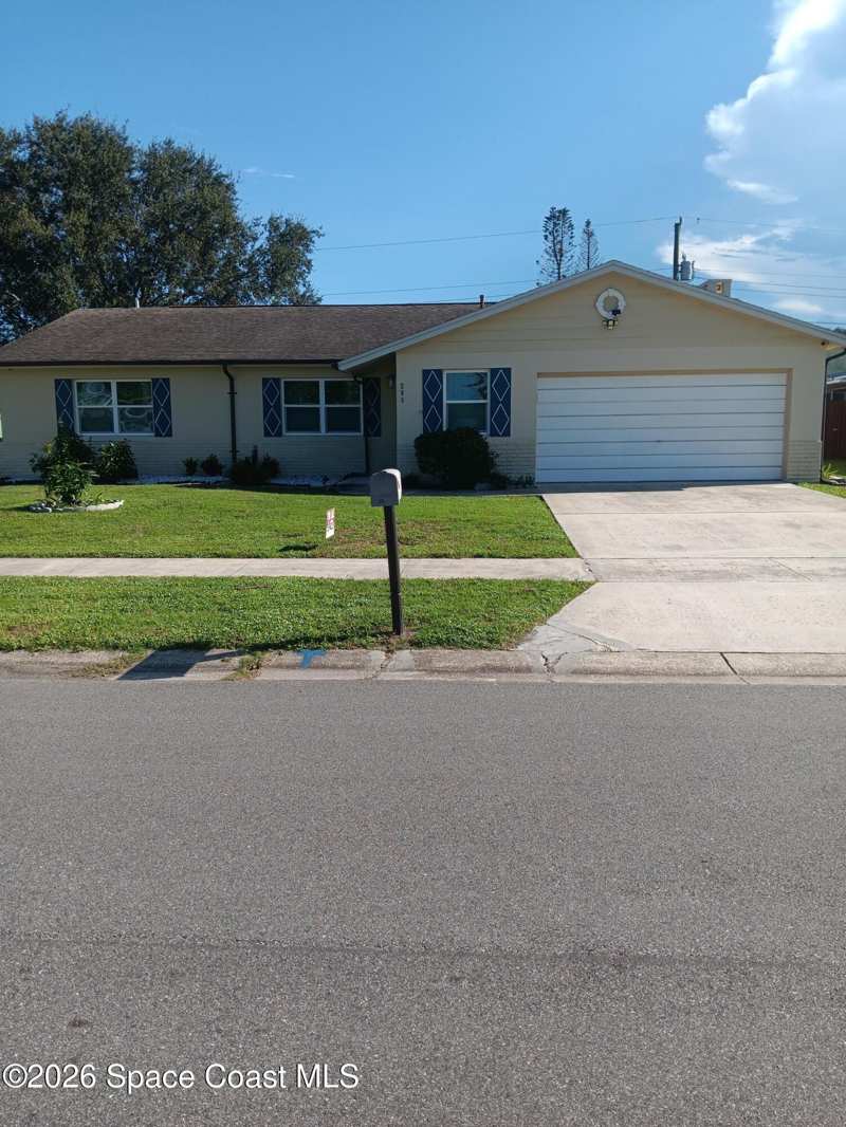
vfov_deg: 67.3
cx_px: 423
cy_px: 564
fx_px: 847
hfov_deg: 53.1
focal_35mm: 26
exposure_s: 1/1000
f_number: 1.8
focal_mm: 3.98
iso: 20
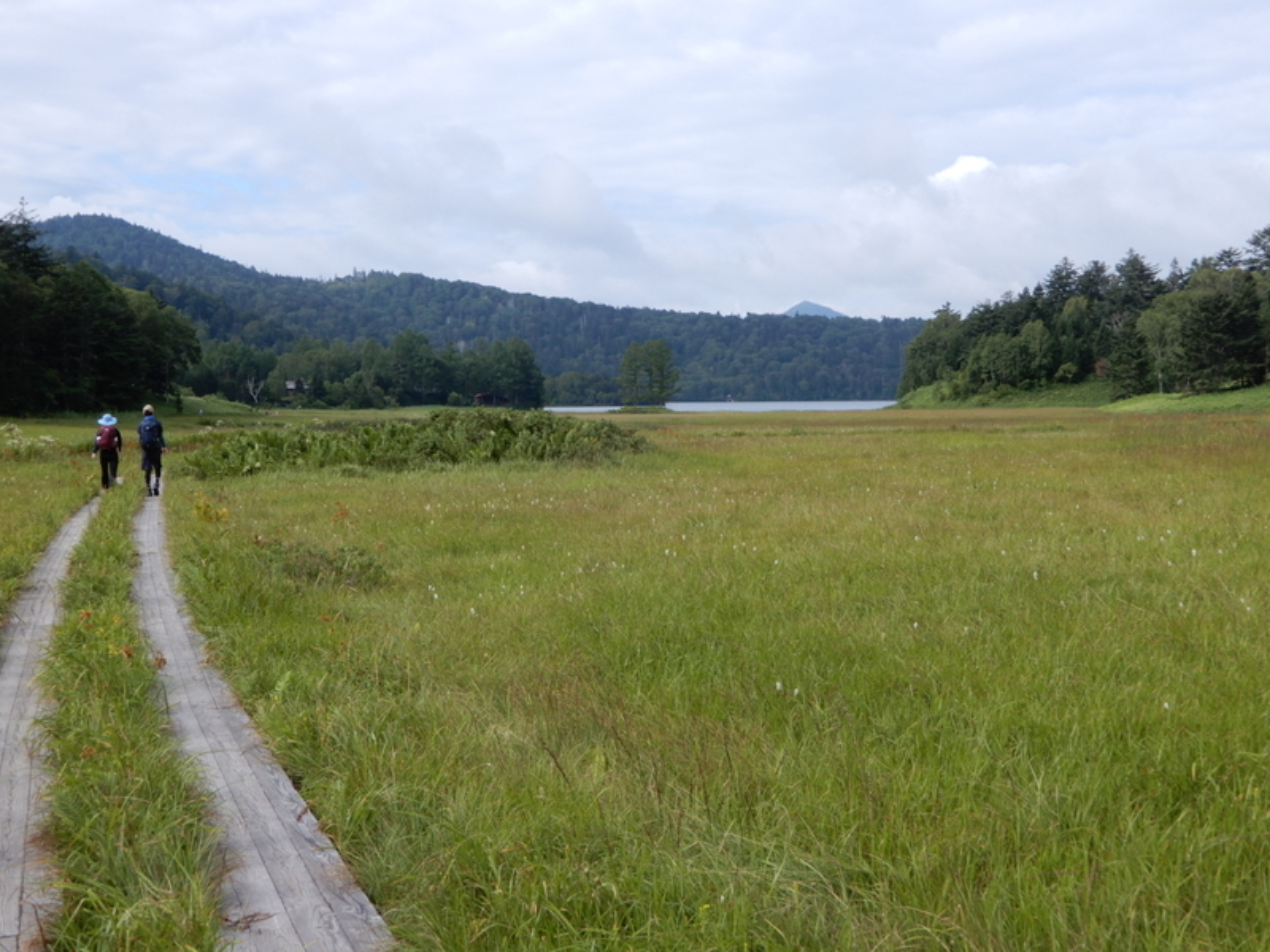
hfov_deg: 42.1
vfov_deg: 32.2
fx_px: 1651
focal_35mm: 45
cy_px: 476
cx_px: 635
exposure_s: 1/400
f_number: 4
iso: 80
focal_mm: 8
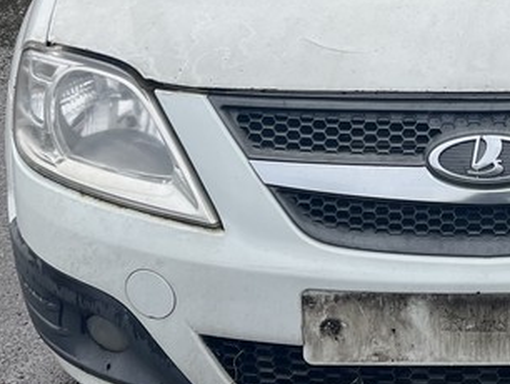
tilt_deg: -19.5
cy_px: 60
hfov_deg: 21.8
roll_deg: -1.6
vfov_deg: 16.8
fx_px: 1283
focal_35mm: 87
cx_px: 497
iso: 50
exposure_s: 1/3356
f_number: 1.5
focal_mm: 5.7
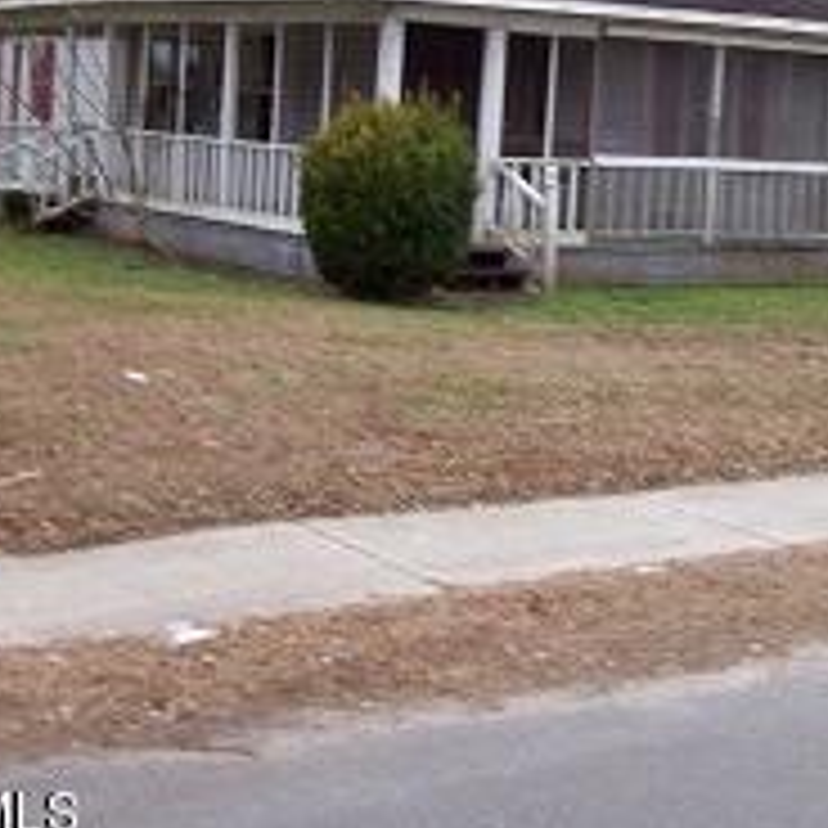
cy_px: 160
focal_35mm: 74
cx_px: 603
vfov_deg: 23.0
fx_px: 2003
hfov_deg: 23.2
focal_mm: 6
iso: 80
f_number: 2.7
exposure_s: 1/137
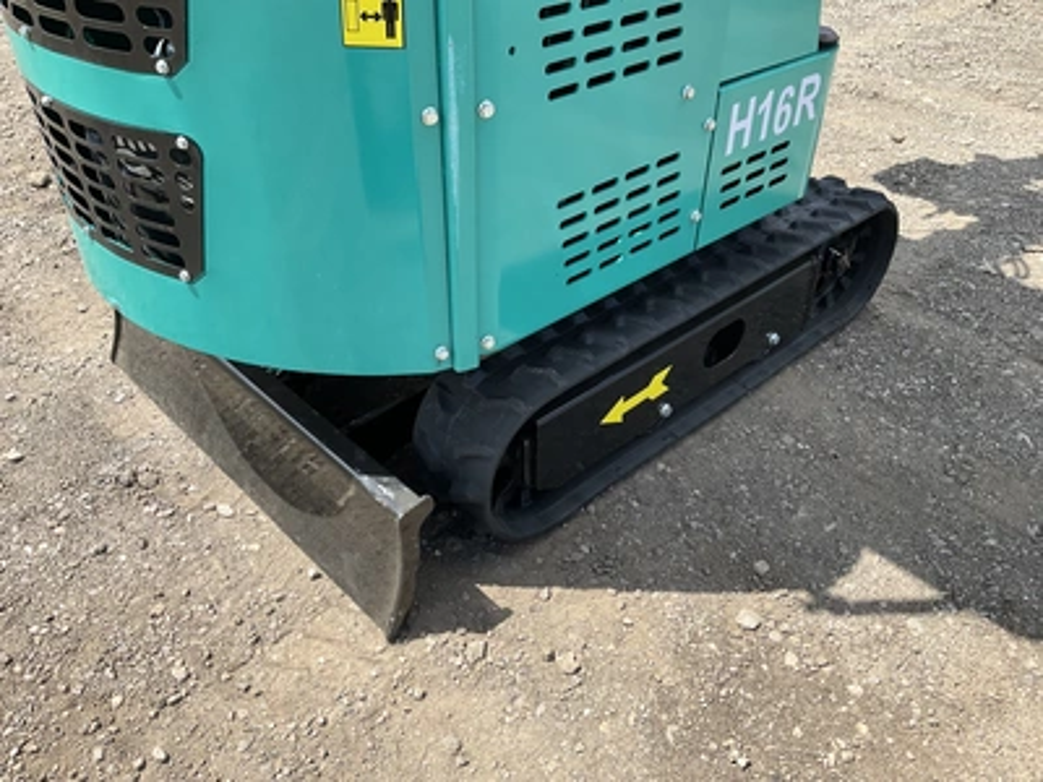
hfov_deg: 61.7
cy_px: 391
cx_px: 522
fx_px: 874
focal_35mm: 29
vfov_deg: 48.2
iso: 25
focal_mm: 3
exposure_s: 1/804
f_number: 1.8
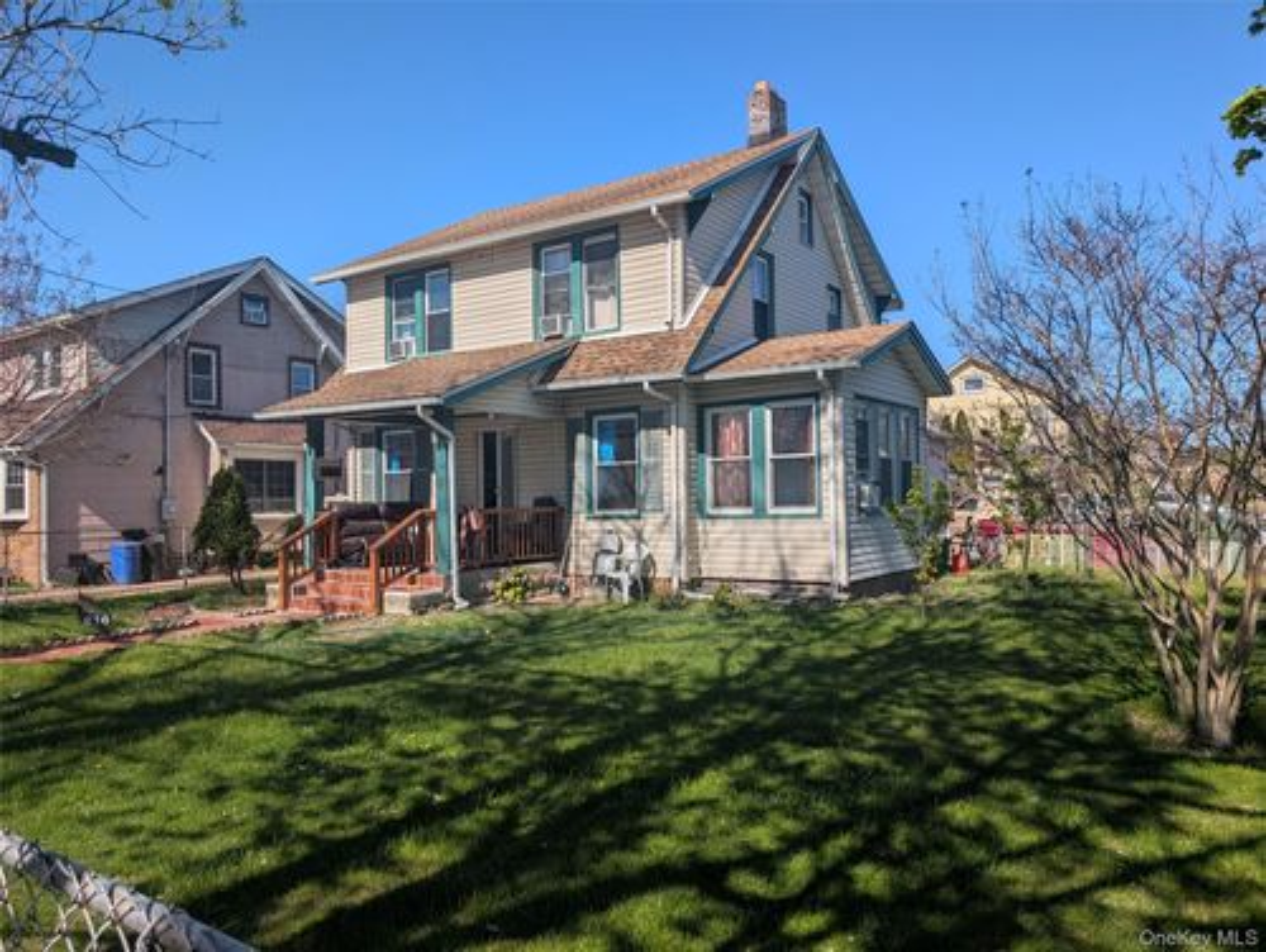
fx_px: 879
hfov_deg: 71.5
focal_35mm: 24
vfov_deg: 56.9
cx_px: 633
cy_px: 476
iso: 21
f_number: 1.68
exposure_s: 1/1471
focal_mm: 6.9
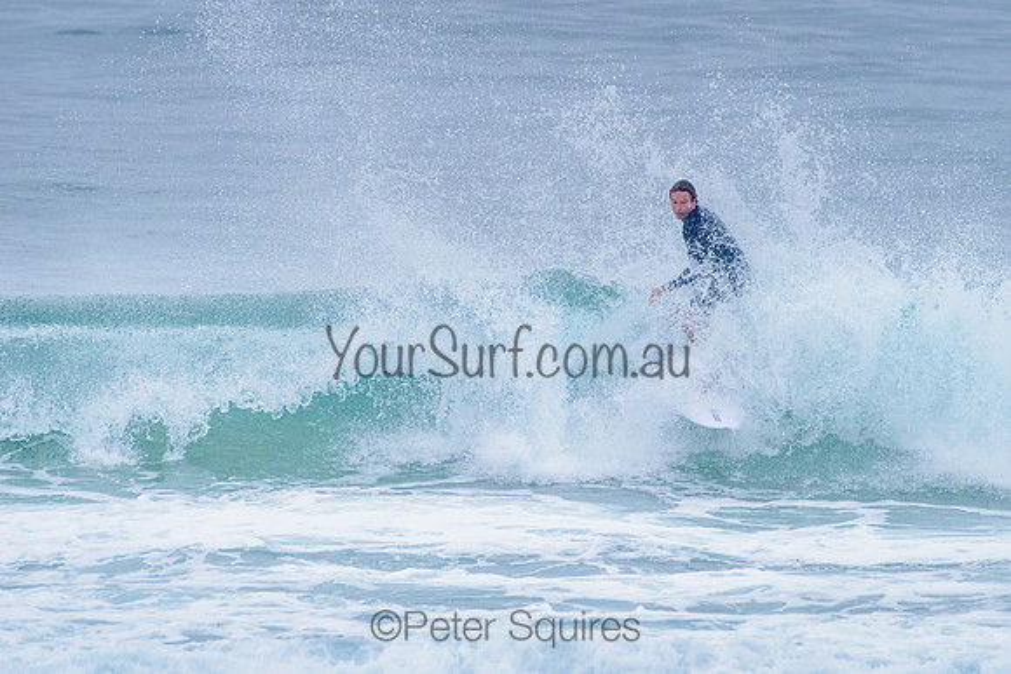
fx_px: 17214
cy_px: 330
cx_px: 618
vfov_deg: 2.2
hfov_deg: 3.4
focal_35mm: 613
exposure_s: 1/2000
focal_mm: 500
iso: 2000
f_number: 5.6
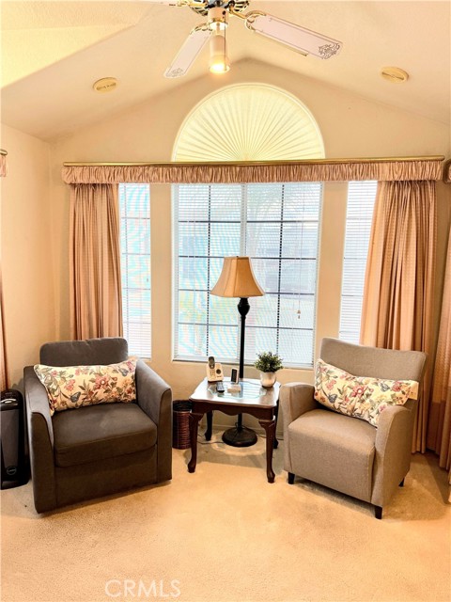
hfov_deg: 56.8
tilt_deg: -7.2
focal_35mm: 24
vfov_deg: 71.6
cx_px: 226
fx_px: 417
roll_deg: +0.1
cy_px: 301
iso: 125
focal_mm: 6.76
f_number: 1.78
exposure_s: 1/120
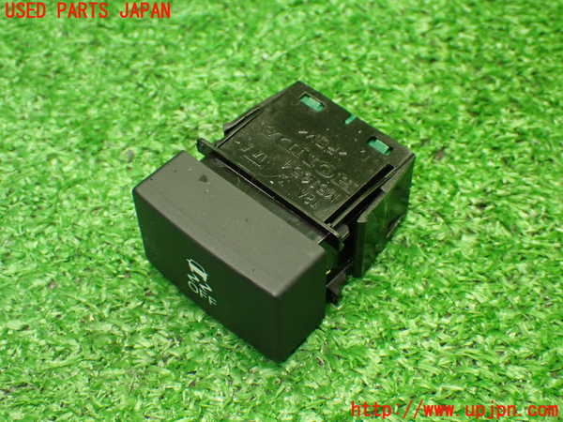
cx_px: 282
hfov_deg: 33.2
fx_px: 943
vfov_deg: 25.2
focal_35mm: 58
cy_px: 211
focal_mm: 10.35
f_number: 3.5
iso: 800
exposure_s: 1/60
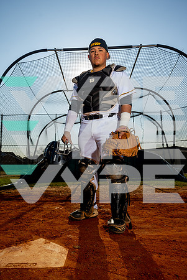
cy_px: 140
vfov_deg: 69.3
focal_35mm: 26
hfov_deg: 49.7
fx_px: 202
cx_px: 94
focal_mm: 26
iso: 50
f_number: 6.3
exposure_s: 1/320
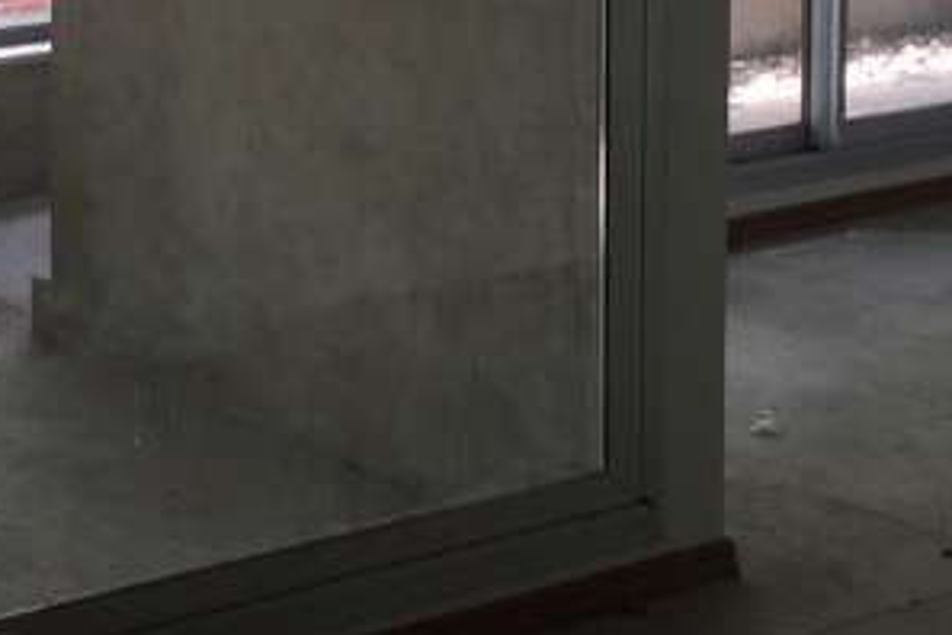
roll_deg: +0.4
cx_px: 32
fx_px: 2750
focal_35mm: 104
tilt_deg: -3.8
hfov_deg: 19.2
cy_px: -157
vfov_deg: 12.8
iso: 50
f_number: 2.2
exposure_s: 1/100
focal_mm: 4.15
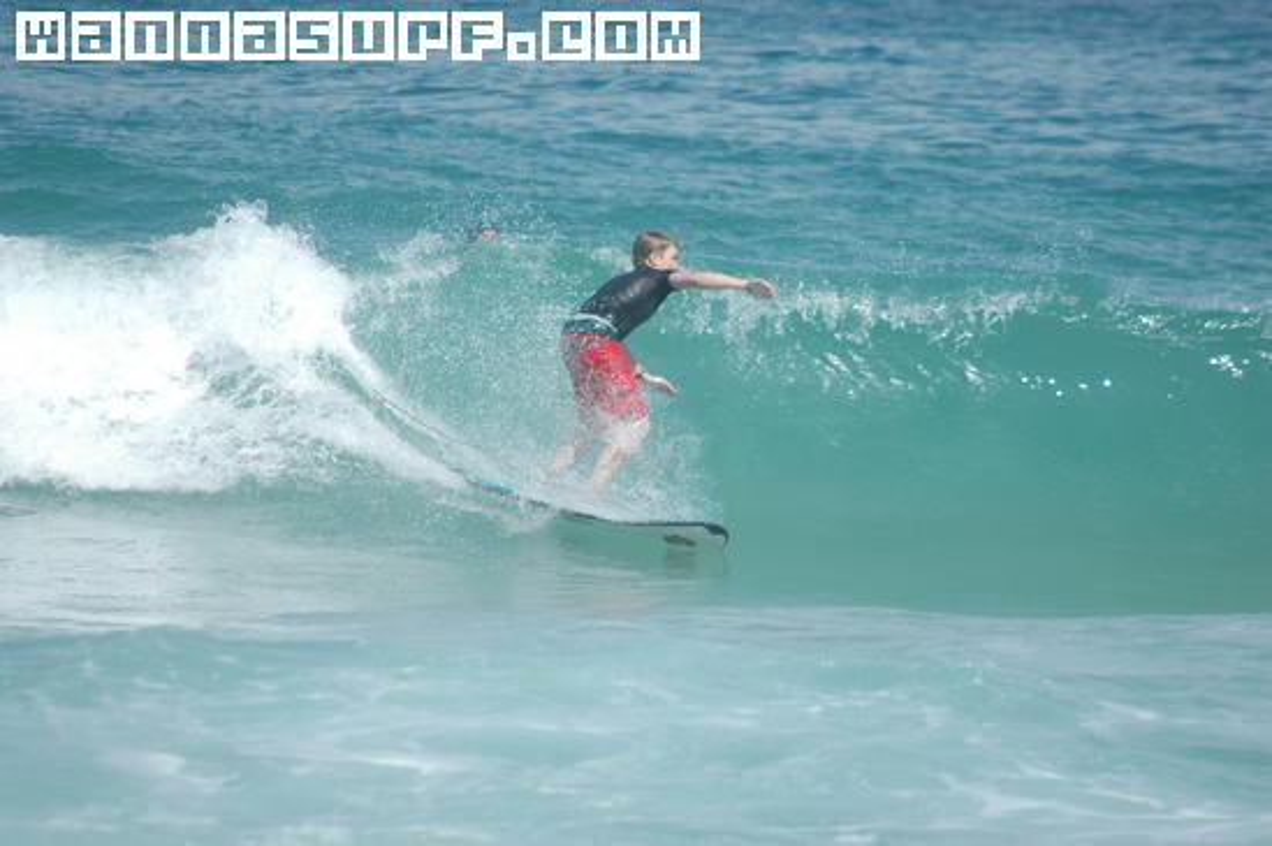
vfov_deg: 4.4
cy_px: 423
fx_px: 11120
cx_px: 636
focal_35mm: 315
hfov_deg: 6.5
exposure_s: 1/1600
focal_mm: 210
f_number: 5.6
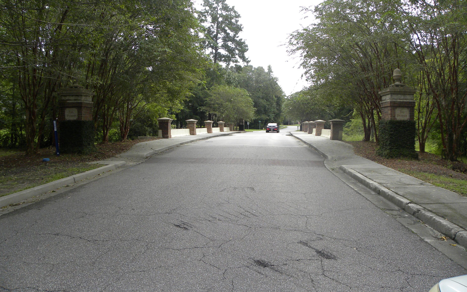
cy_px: 120
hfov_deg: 66.5
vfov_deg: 44.4
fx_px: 356
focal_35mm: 28
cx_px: 231
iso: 91
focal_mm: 4.6
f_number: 3.5
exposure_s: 1/125
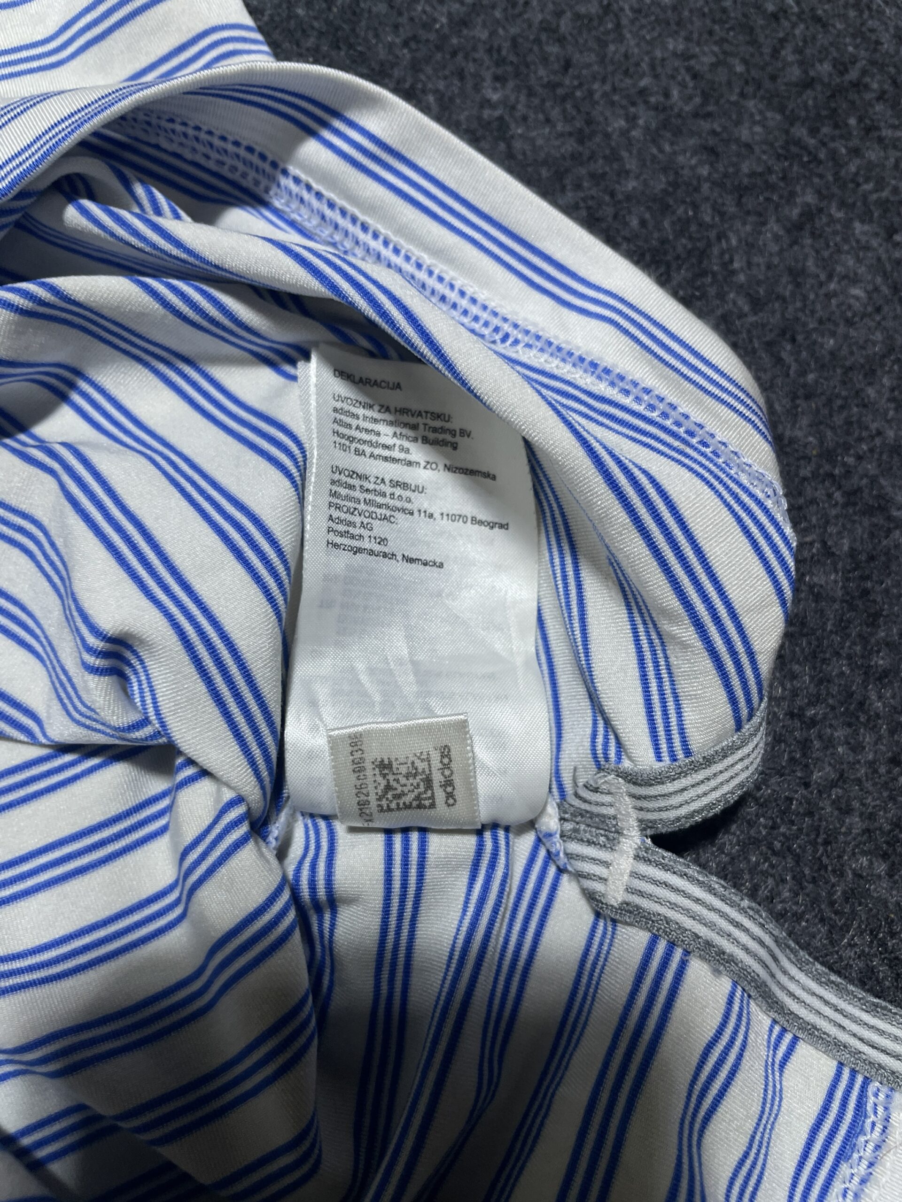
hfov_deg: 53.1
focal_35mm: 26
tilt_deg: -58.0
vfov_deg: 67.3
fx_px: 903
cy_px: 601
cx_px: 451
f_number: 1.6
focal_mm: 4.2
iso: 50
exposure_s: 1/100
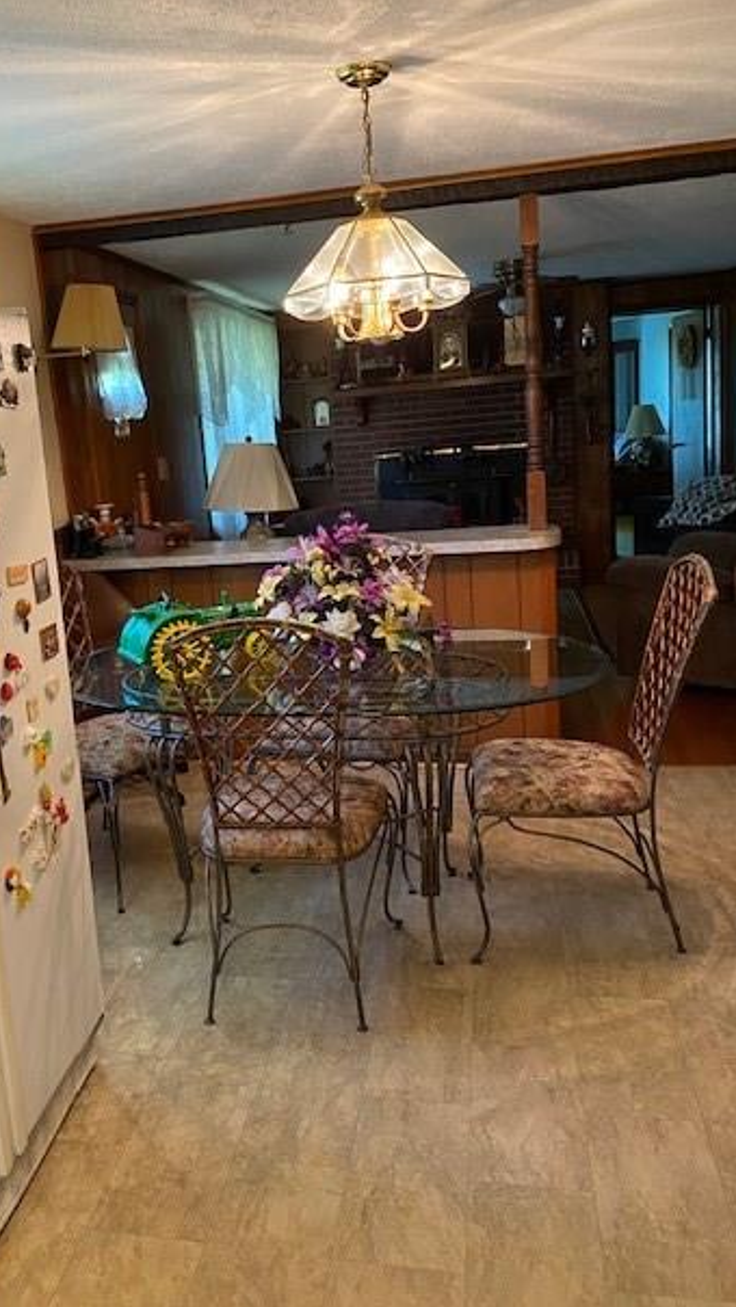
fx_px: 1040
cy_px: 636
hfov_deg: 38.6
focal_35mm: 30
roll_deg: +5.1
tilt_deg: -10.9
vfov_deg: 64.3
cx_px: 253
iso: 320
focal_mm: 4.25
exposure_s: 1/60
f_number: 1.8
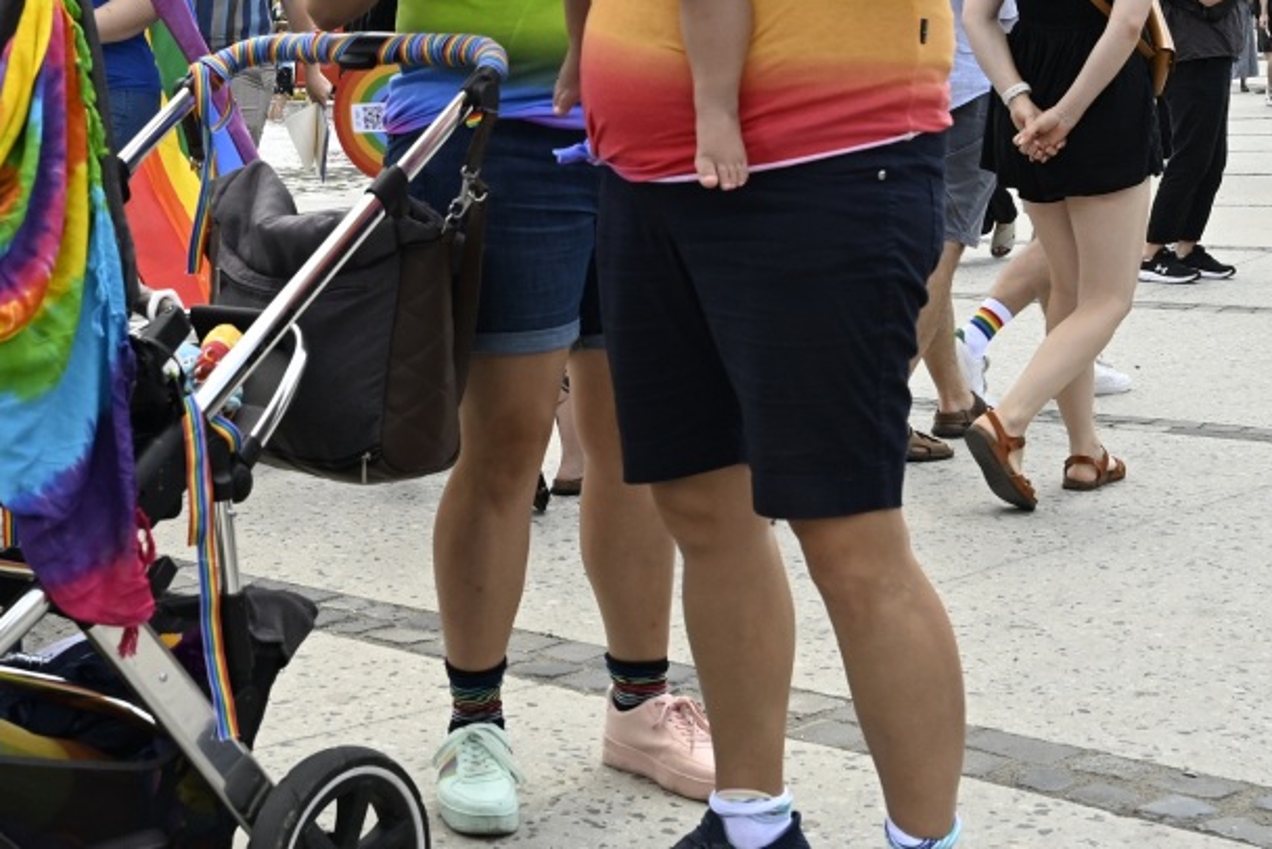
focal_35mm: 71
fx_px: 2510
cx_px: 385
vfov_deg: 19.1
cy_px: 213
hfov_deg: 28.2
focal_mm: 24
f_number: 6.3
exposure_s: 1/400
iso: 320
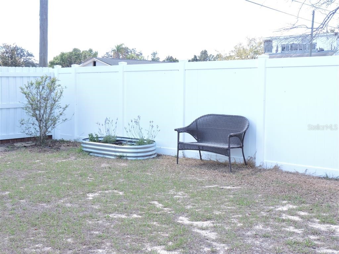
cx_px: 170
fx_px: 490
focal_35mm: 50
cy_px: 127
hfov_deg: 38.2
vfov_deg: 29.1
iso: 100
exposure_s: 1/160
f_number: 3.6
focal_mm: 8.9
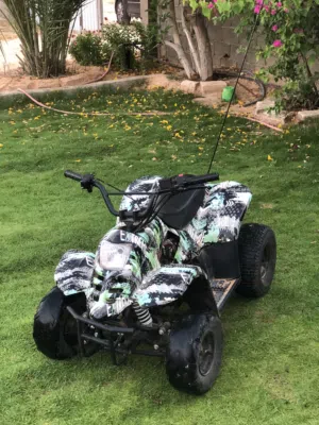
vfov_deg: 33.8
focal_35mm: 57
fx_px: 700
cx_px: 160
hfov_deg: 25.7
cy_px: 212
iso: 250
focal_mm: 6.6
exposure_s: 1/30
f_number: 2.8
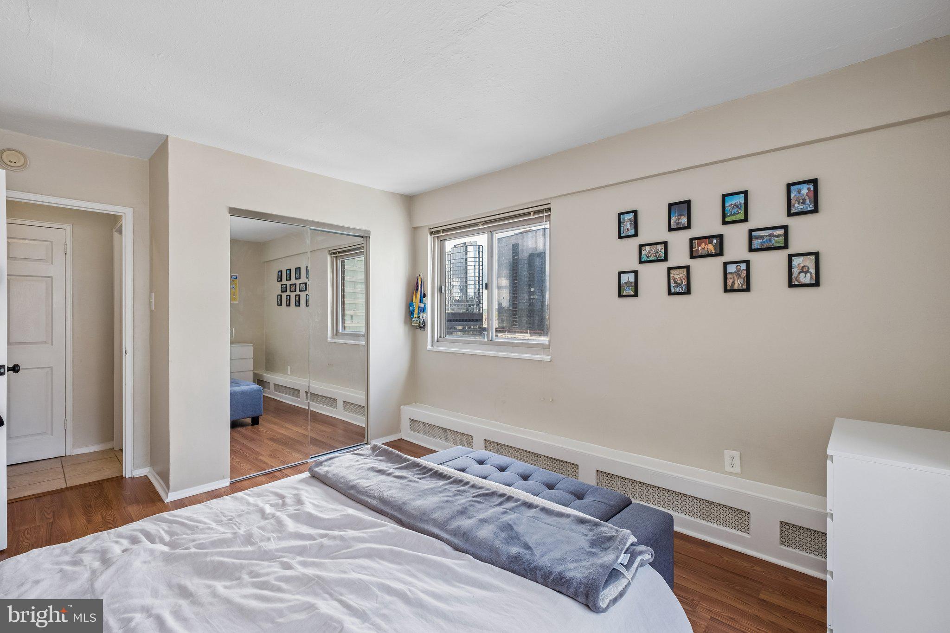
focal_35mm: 15
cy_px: 316
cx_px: 475
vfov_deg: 77.3
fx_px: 396
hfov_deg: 100.4
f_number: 8
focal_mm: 10
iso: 250
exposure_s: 1/17
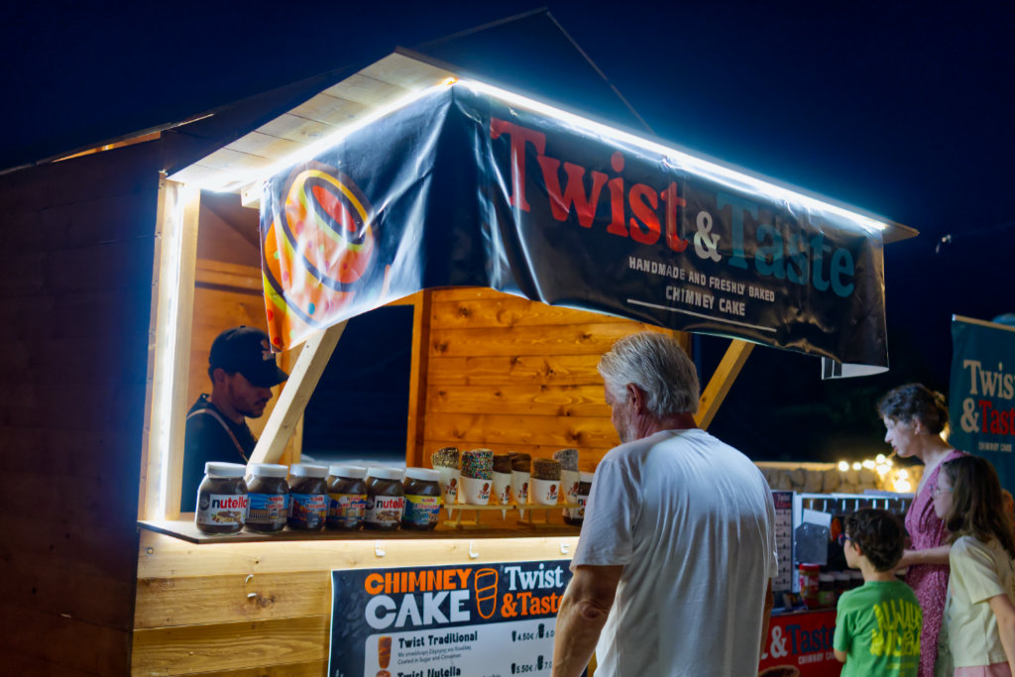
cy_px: 338
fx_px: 1269
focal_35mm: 45
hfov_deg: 43.6
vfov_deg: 29.9
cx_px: 508
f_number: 2.5
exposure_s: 1/160
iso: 1600
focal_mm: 30
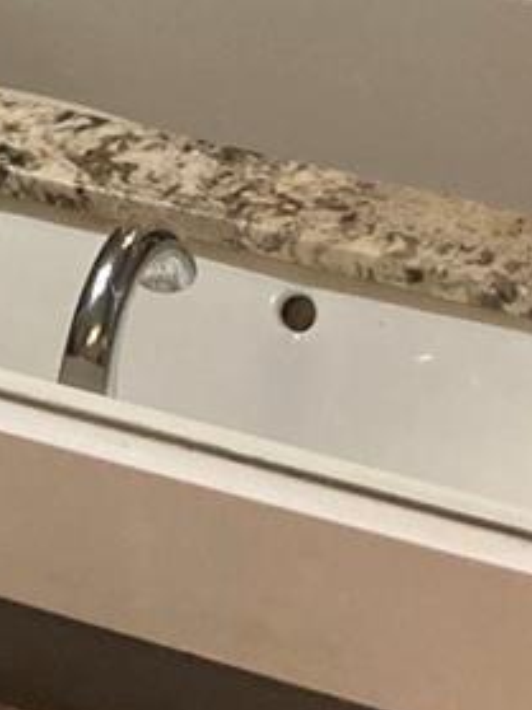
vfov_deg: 11.7
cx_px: -354
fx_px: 3158
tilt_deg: -15.2
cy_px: -613
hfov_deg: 9.3
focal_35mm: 154
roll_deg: +2.6
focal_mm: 3.99
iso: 250
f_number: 1.8
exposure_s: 1/40
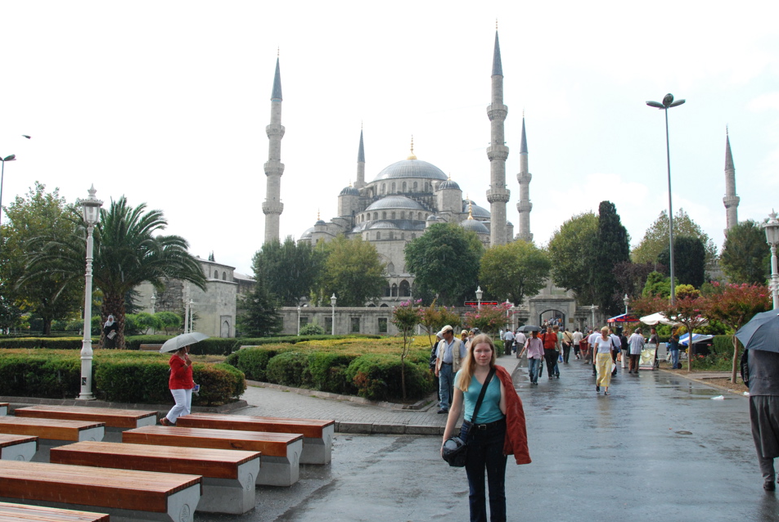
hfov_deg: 63.6
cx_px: 391
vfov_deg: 45.1
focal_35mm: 29
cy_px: 257
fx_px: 628
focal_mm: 18
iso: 500
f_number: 10
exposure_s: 1/400
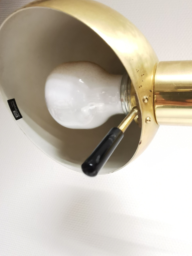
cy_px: 140
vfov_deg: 63.3
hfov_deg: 47.9
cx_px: 143
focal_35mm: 28
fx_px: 207
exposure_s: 1/20
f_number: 2.2
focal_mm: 2.26
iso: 640
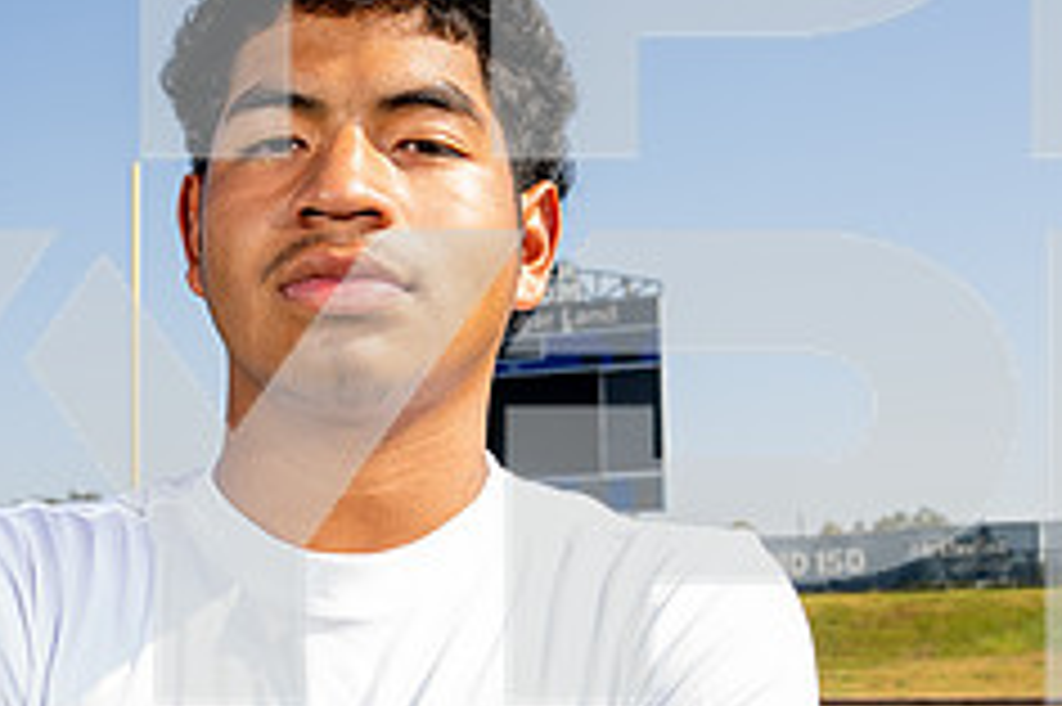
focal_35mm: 59
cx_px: 418
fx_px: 1739
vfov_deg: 22.9
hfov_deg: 33.8
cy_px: 470
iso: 50
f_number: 7.1
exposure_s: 1/125
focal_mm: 24
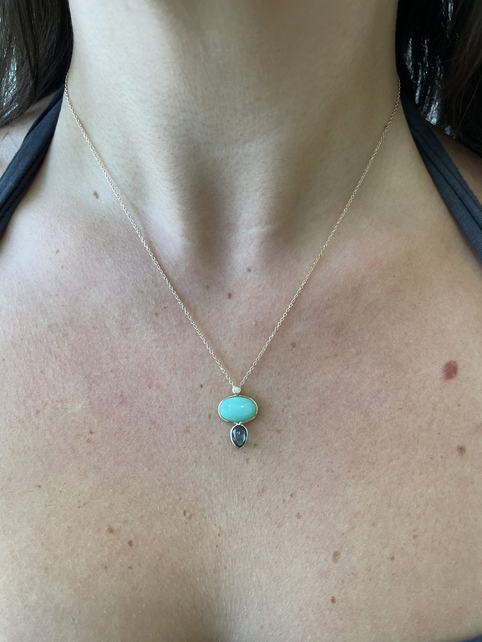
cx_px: 241
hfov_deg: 53.1
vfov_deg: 67.3
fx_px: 483
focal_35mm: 26
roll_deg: +2.7
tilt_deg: -32.3
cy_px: 321
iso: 80
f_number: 1.6
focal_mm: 4.2
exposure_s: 1/120
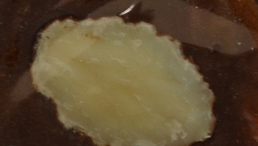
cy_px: 225
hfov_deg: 5.0
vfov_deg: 2.8
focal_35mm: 433
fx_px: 2963
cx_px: 36
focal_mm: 42
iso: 320
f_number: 8
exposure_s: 1/60
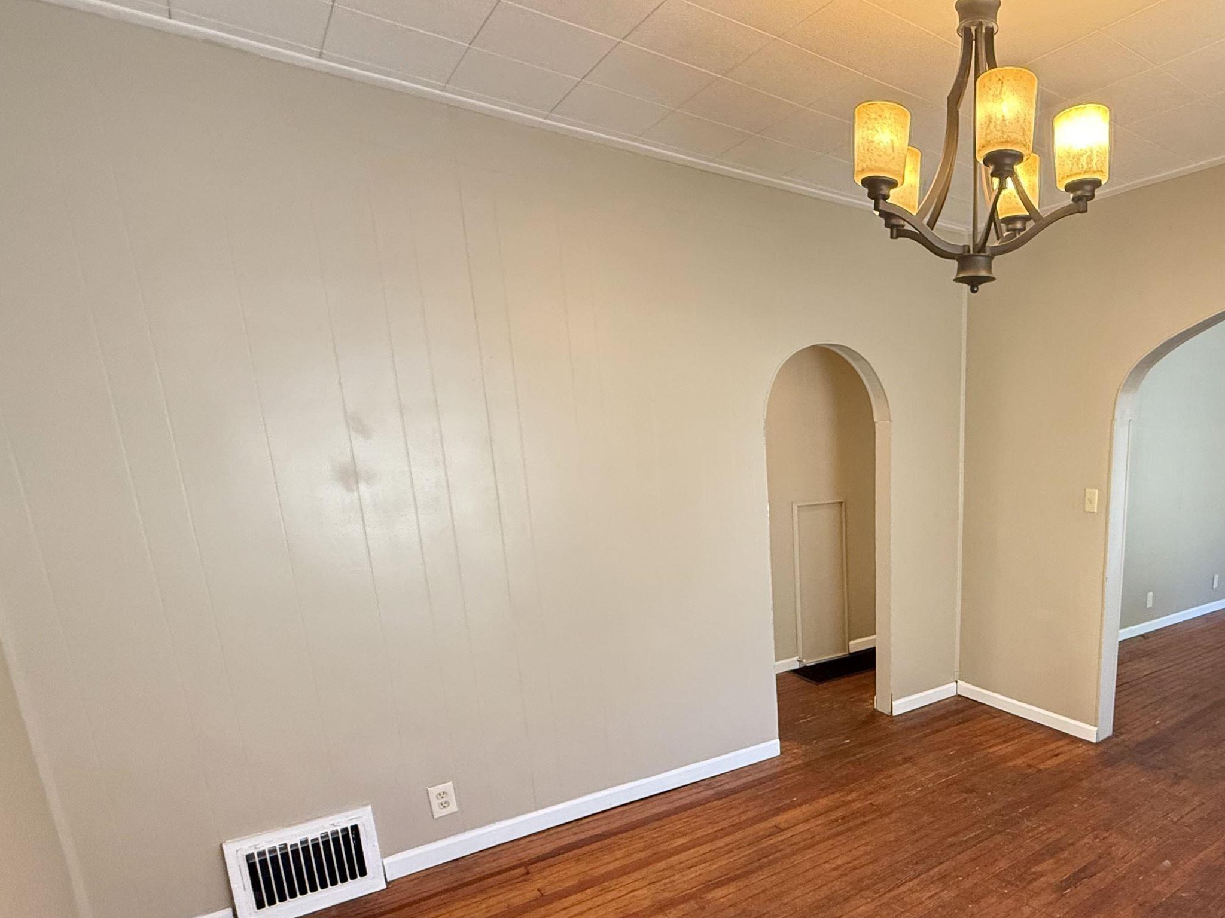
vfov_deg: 61.9
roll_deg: +0.1
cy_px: 612
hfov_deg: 73.9
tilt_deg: -13.4
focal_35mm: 21
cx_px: 906
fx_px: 743
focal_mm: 2.22
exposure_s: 1/60
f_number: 2.2
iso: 500
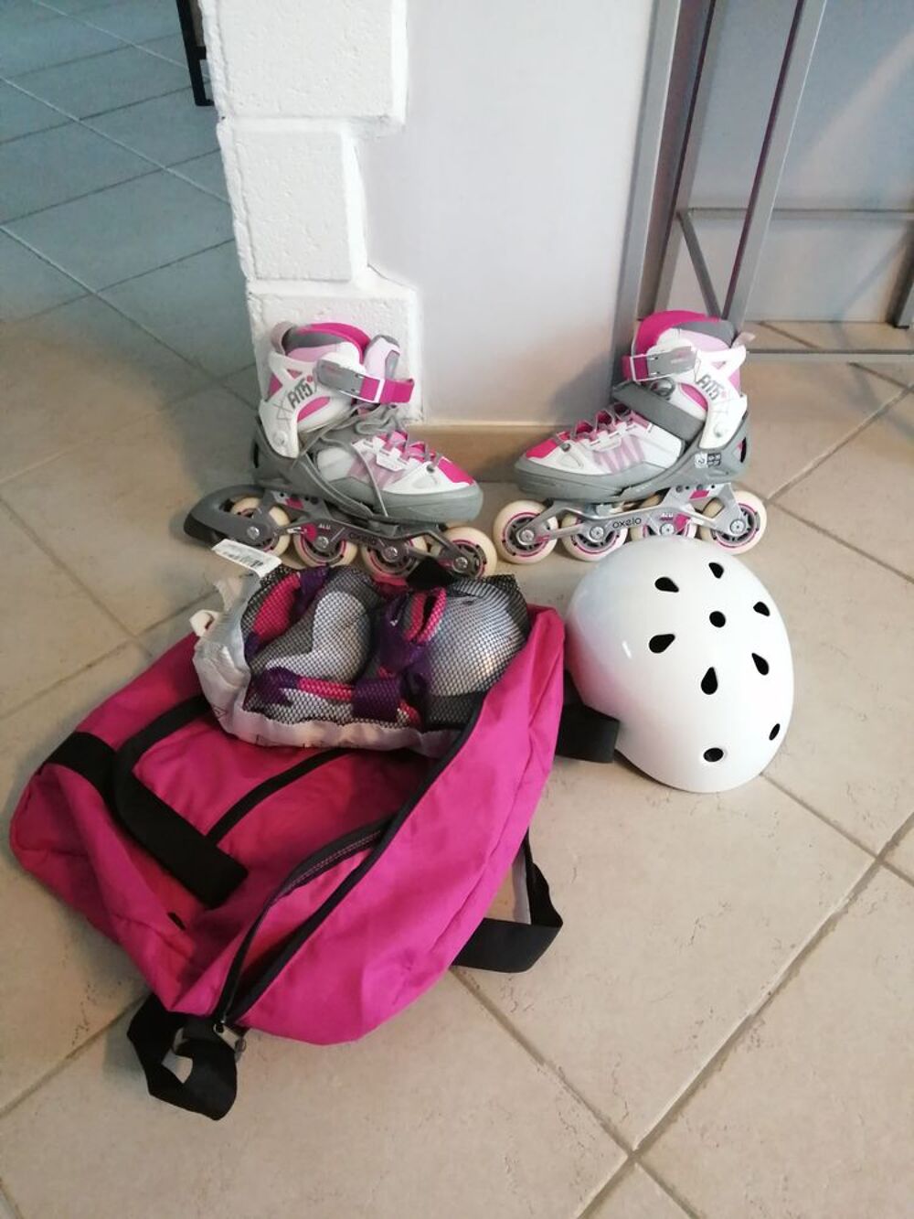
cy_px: 610
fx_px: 915
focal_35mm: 26
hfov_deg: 53.1
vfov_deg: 67.3
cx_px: 457
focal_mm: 3.46
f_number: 1.8
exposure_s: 1/25
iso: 400
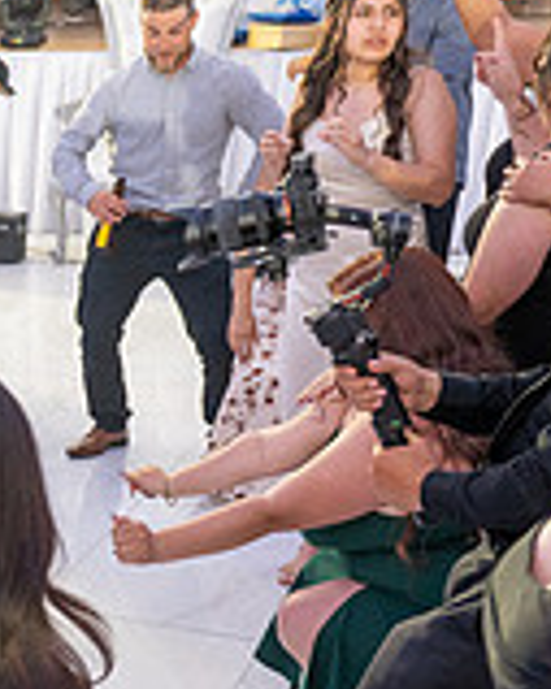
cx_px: -417
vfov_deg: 22.8
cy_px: 600
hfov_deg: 16.1
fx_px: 1673
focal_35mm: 82
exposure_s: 1/160
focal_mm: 24
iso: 800
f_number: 4.5
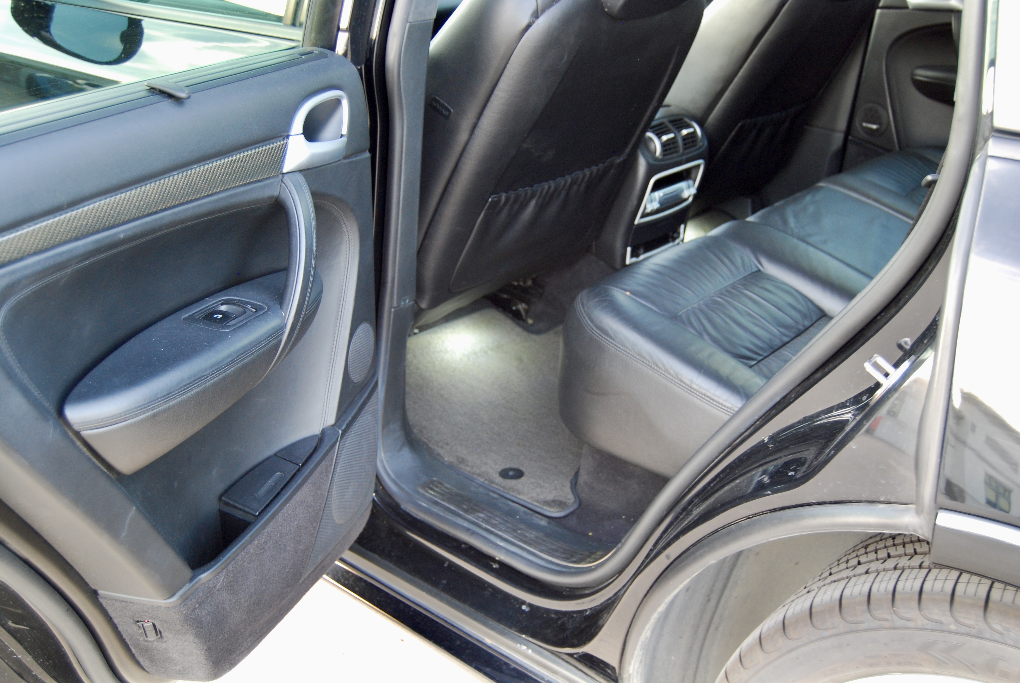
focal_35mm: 39
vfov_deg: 34.3
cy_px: 342
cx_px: 510
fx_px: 1106
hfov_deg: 49.5
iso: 400
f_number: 4.2
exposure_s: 1/13
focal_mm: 26
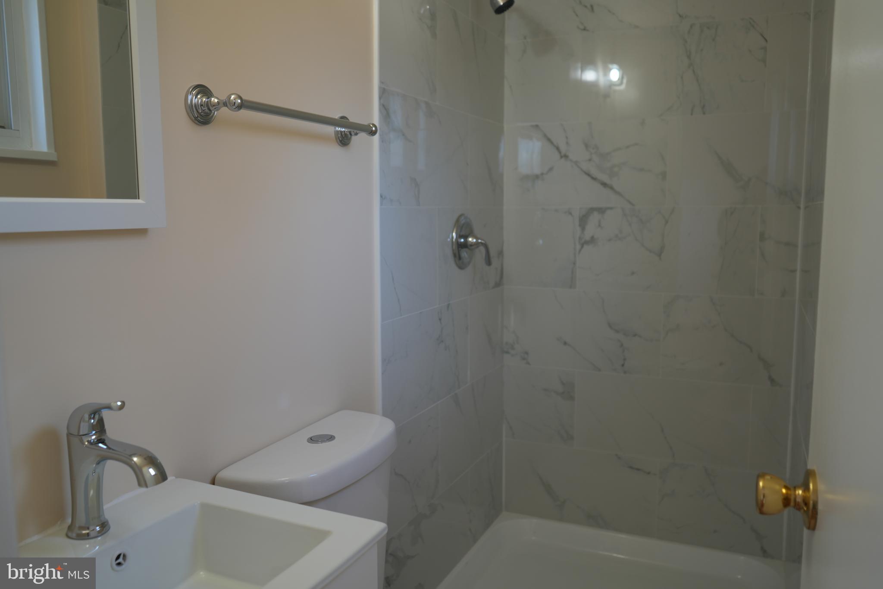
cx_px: 442
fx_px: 687
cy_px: 294
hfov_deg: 65.5
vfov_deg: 46.4
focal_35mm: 28
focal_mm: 28
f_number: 3.5
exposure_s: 1/30
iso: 125
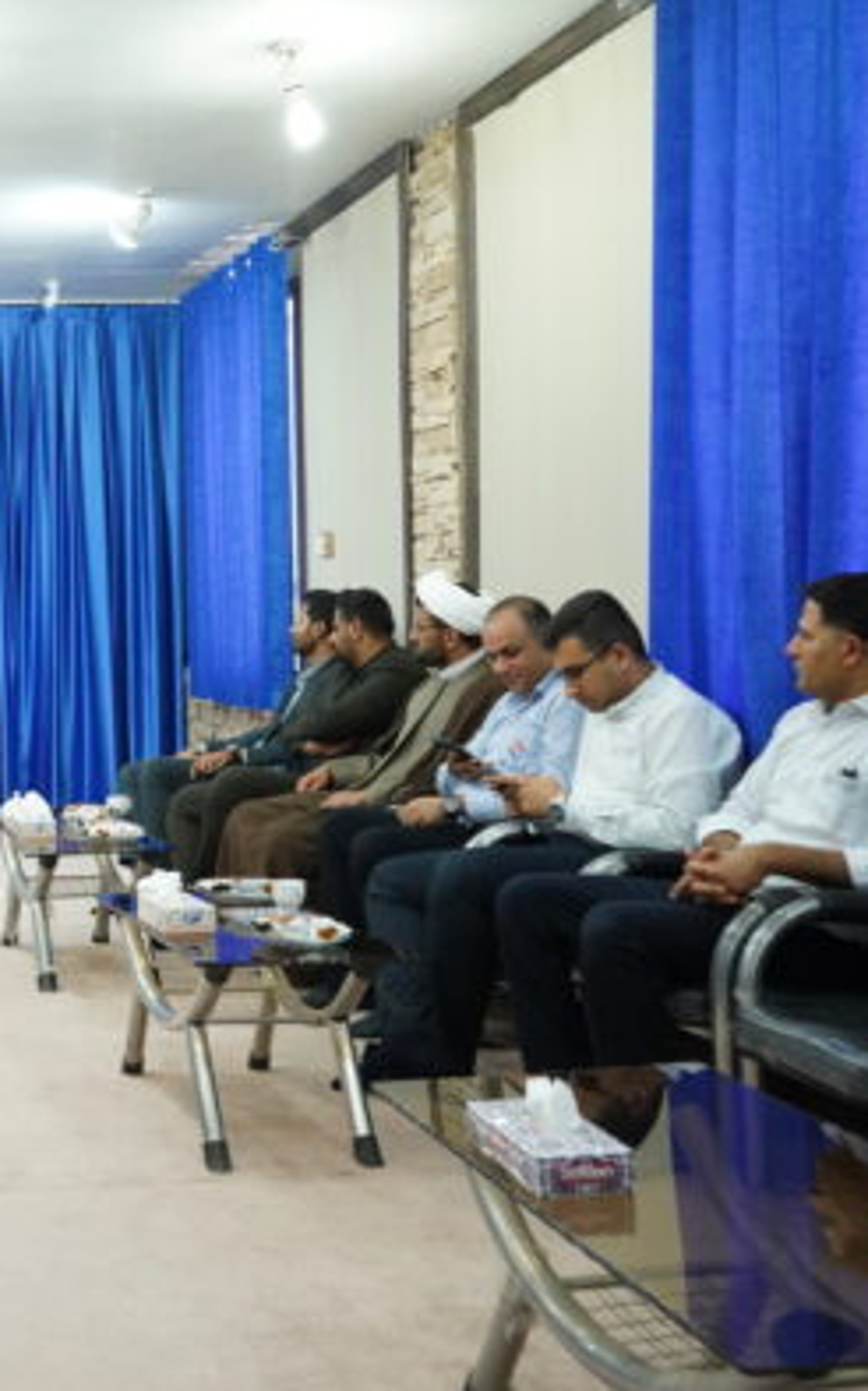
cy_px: 696
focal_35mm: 45
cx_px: -159
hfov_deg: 25.7
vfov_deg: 44.4
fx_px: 1704
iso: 8000
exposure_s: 1/320
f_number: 5.6
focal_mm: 29
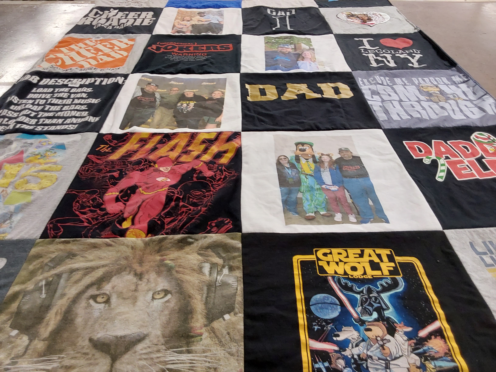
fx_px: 401
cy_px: 186
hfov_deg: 63.4
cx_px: 248
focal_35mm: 28
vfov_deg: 49.7
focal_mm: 2.91
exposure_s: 1/60
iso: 125
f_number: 1.9
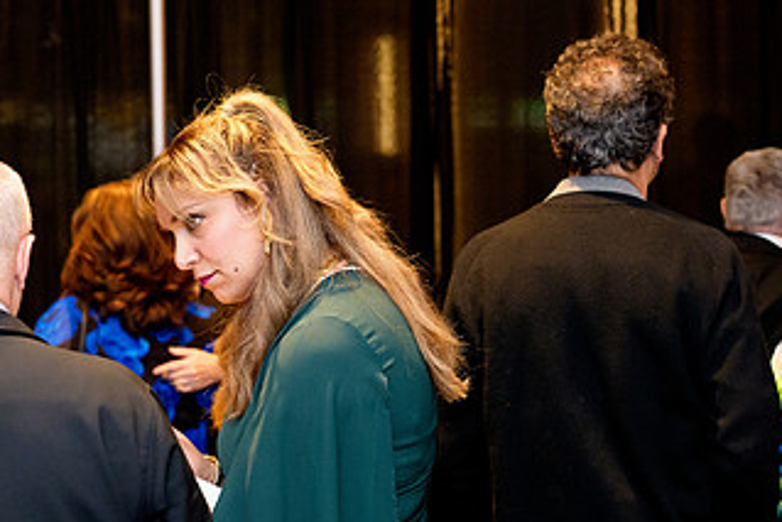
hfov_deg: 22.0
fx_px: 1978
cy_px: 352
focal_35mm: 91
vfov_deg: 15.0
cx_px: 123
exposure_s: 1/160
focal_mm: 50
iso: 12800
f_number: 2.8
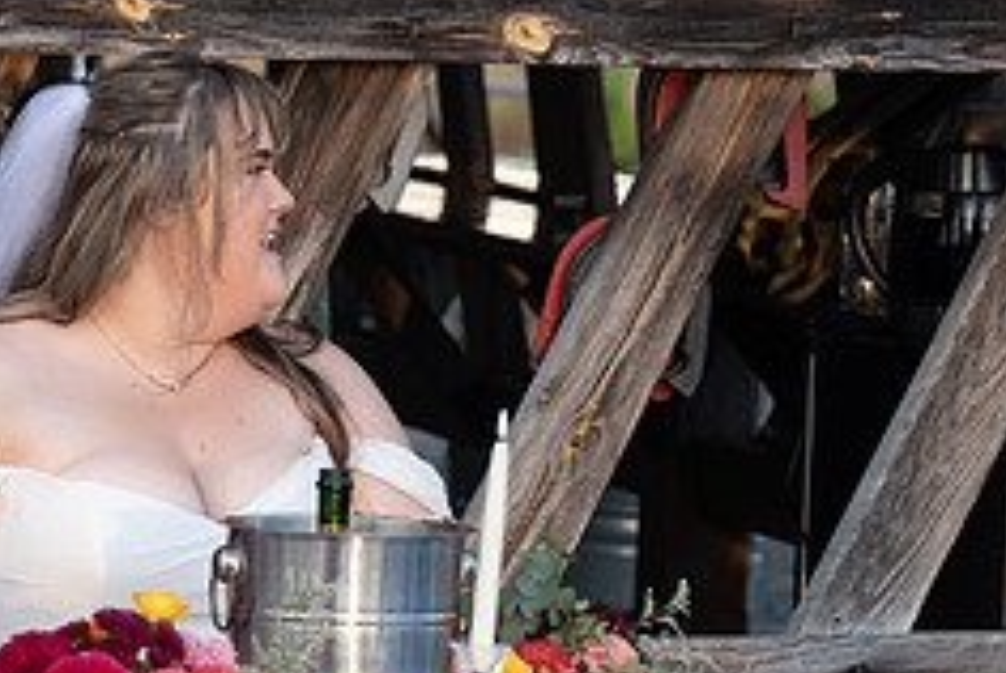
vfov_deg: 4.6
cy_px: 471
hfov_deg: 6.8
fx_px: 8450
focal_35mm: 302
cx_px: 0
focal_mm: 123
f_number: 5.6
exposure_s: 1/125
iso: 320
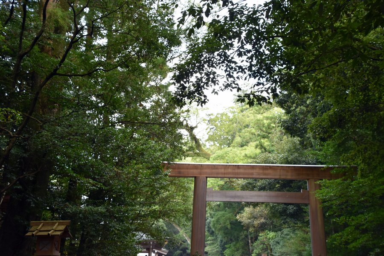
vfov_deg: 23.8
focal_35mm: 57
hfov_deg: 35.1
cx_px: 192
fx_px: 608
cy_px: 128
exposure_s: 1/160
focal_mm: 38
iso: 400
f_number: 6.3
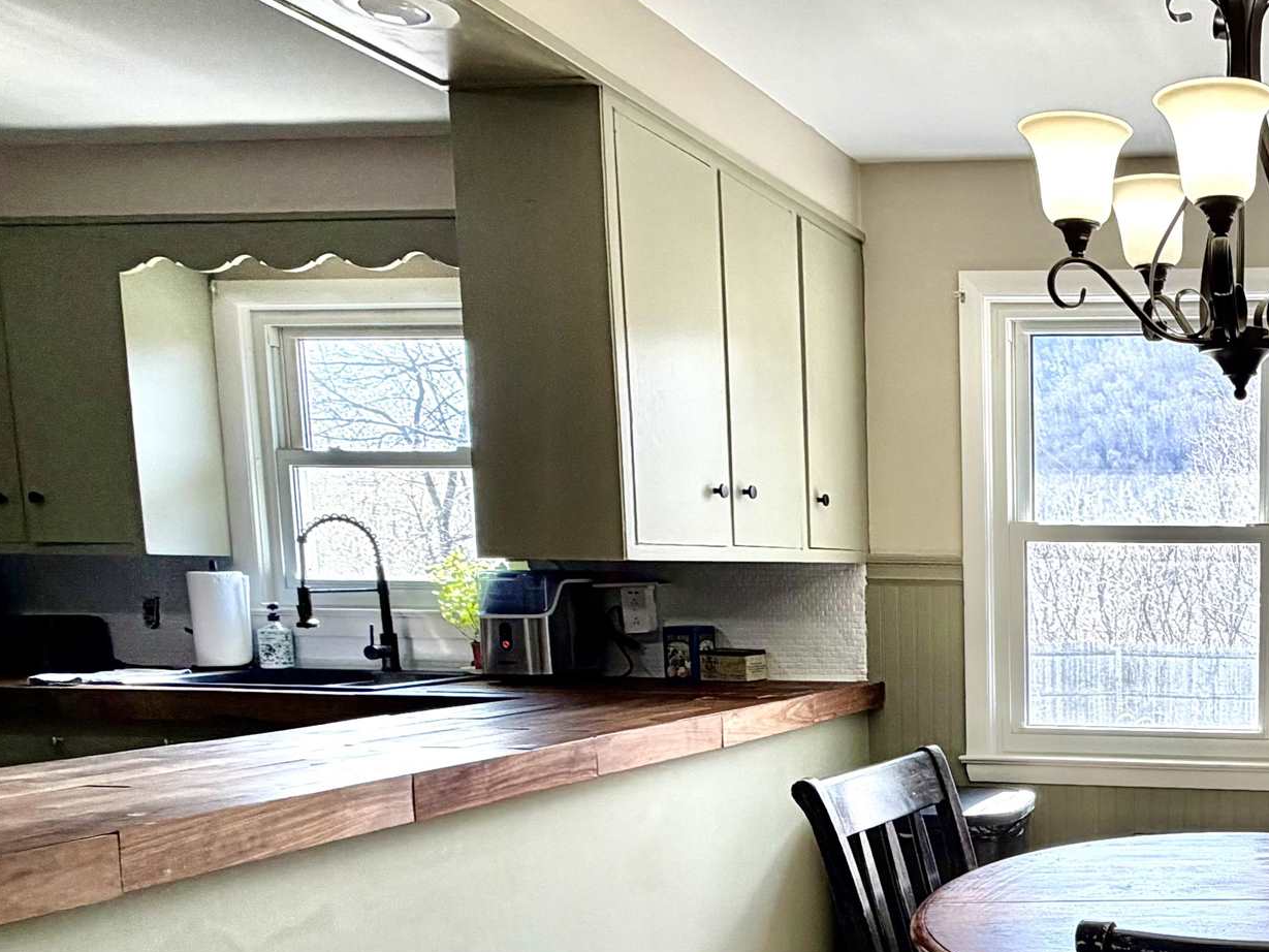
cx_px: 1266
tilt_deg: -7.2
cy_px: 735
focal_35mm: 35
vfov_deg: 39.4
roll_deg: -0.5
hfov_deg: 44.7
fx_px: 1283
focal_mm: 2.22
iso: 80
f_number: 2.2
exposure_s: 1/120
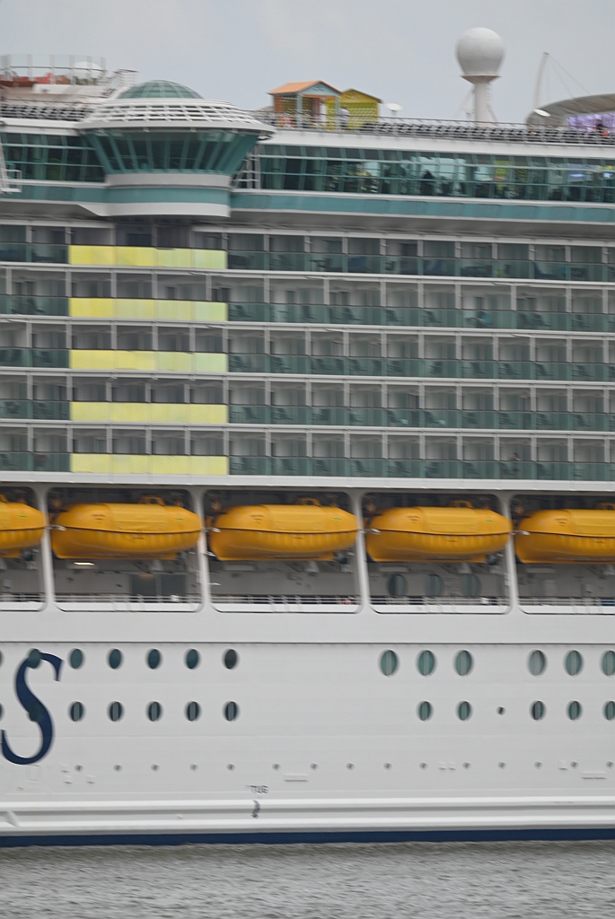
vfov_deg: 5.1
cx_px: 308
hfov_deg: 3.4
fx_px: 10225
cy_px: 460
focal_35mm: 400
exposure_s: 1/320
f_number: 5.6
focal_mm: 400
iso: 200
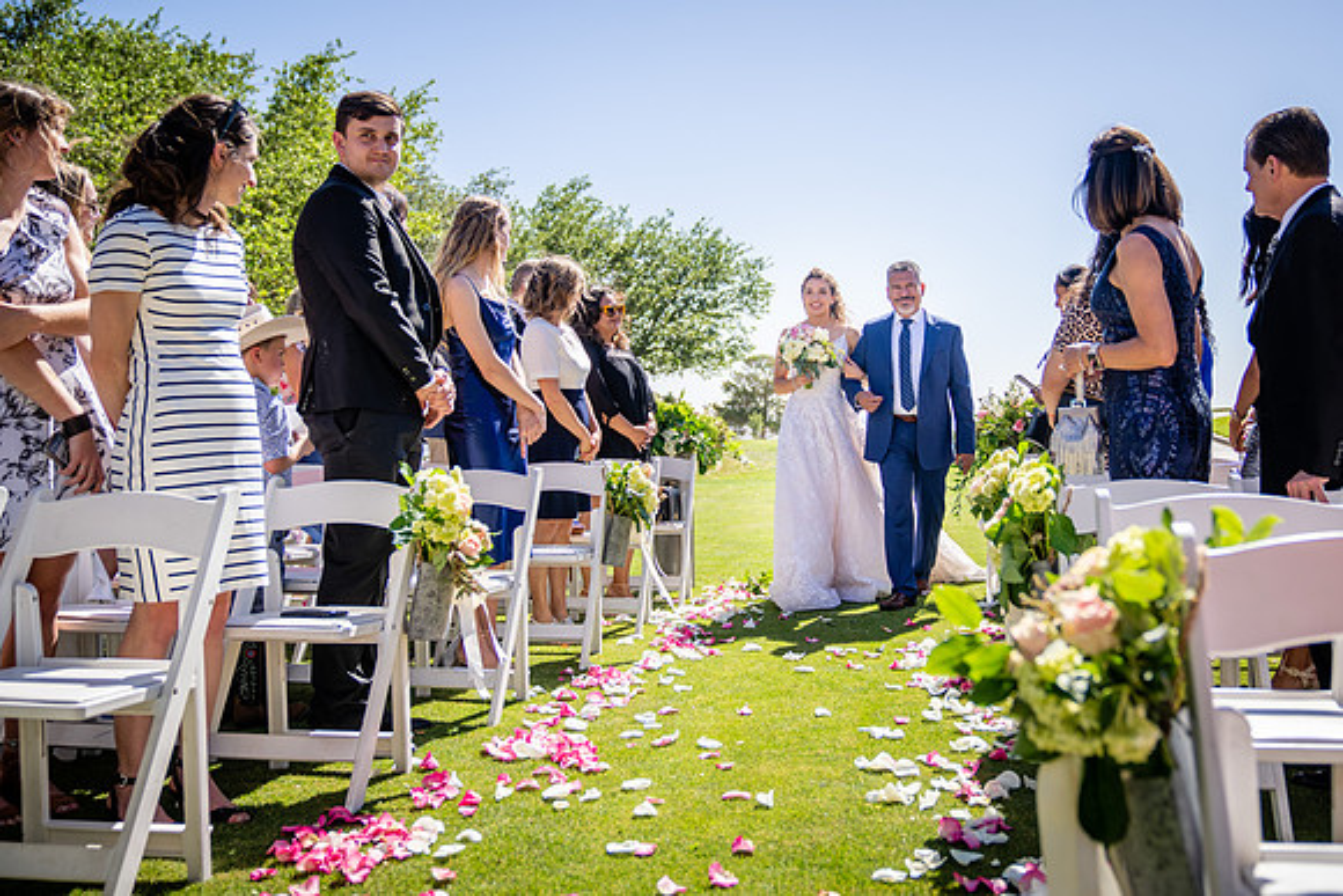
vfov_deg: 37.3
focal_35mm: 36
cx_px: 756
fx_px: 1325
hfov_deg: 53.6
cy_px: 384
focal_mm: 31
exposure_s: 1/1000
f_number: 2.8
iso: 100
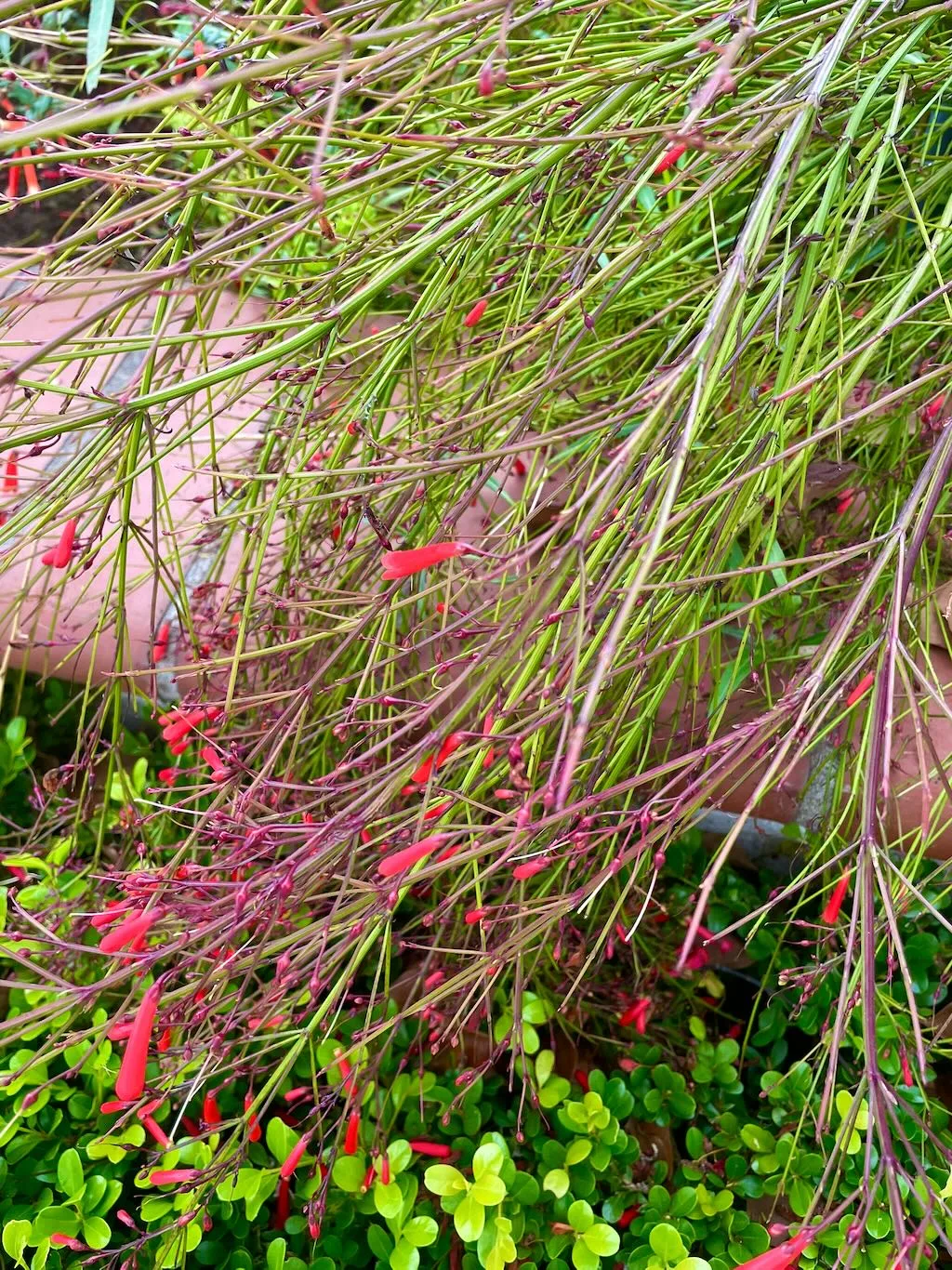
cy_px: 635
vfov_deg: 67.3
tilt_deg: -52.7
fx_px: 954
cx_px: 476
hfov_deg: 53.0
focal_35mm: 26
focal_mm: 4.2
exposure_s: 1/121
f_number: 1.6
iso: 50
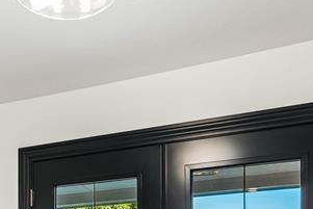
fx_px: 444
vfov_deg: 23.0
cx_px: 99
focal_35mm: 51
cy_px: 285
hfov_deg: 38.3
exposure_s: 1/20
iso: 200
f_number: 8
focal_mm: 10
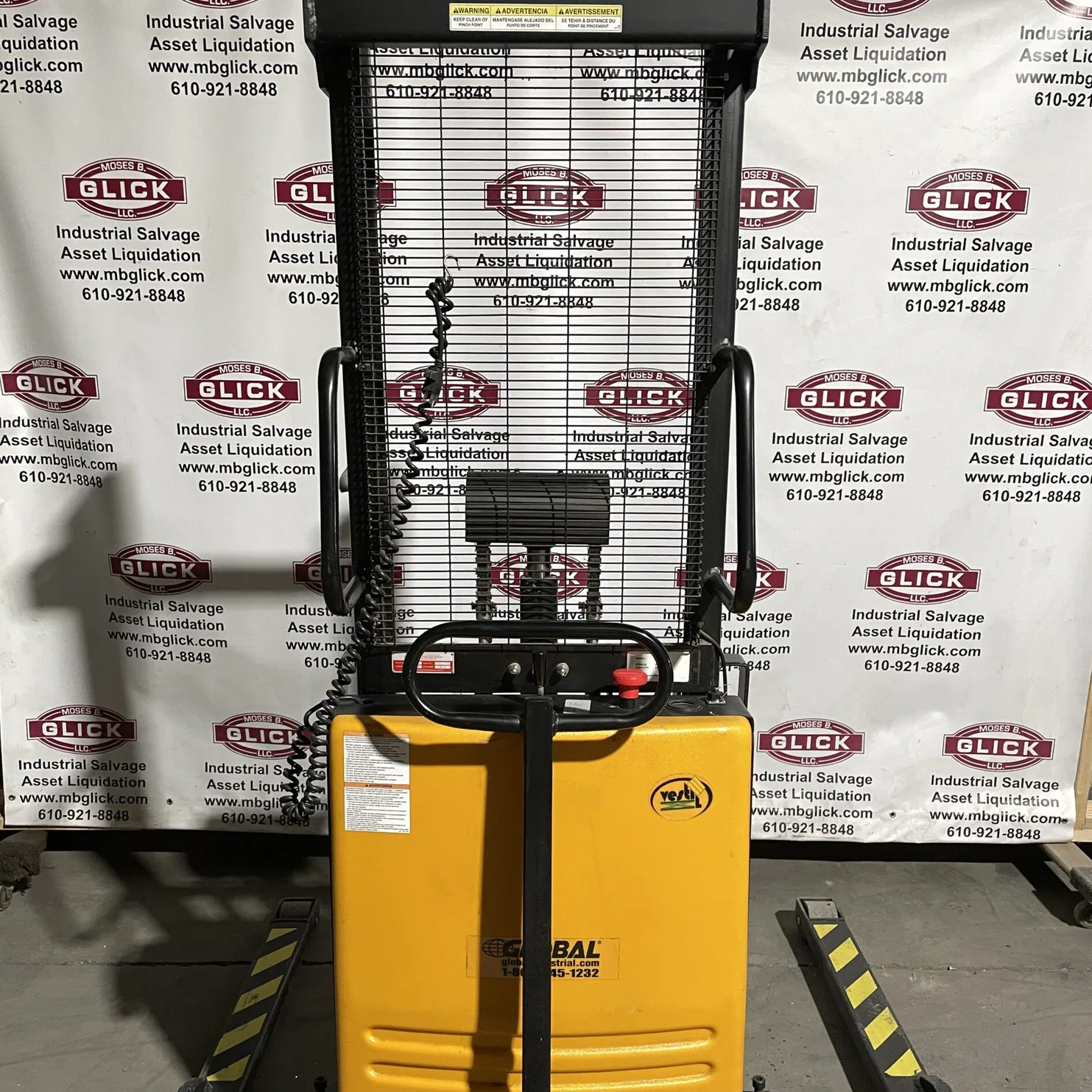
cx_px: 544
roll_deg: +0.4
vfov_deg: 52.2
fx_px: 1106
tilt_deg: -14.4
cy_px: 653
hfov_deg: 52.5
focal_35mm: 31
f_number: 1.6
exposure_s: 1/60
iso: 200
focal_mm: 4.2
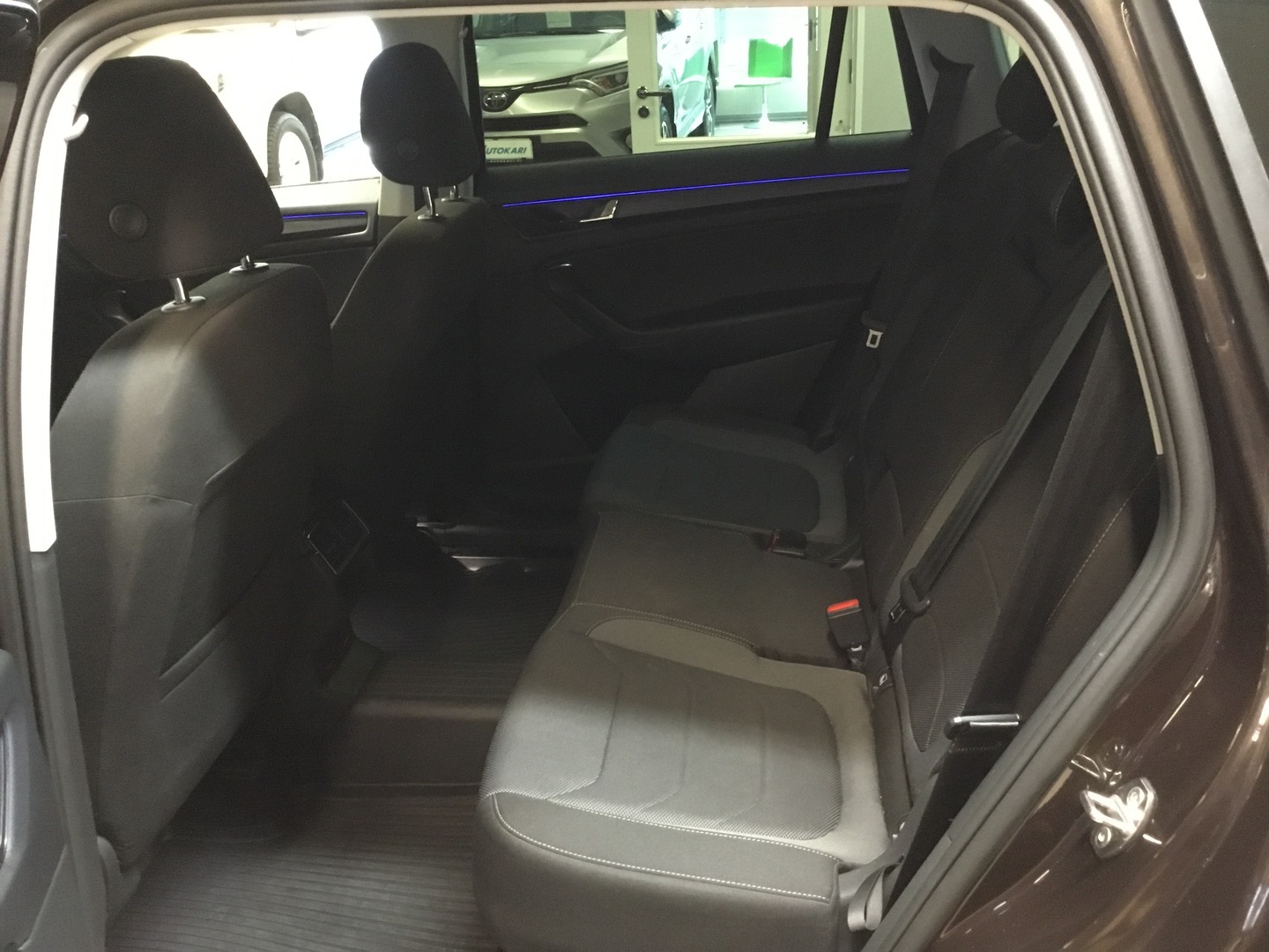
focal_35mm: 31
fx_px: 1136
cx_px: 634
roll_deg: +4.3
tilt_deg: -23.1
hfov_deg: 58.4
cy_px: 476
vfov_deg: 45.4
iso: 500
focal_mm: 3.3
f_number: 2.4
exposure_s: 1/17
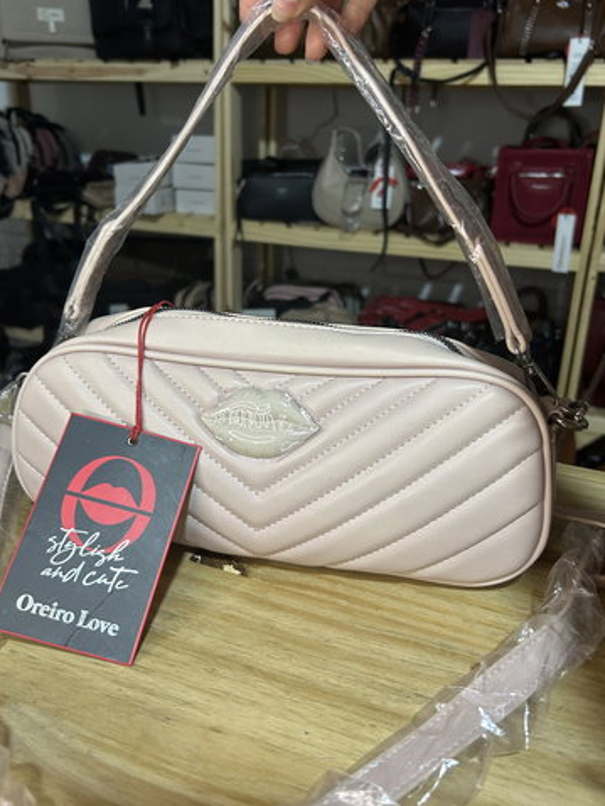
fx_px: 675
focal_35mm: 29
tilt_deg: -20.4
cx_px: 295
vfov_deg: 61.6
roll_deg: -1.6
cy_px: 384
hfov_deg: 48.3
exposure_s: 1/50
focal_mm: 5.7
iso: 125
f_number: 1.5
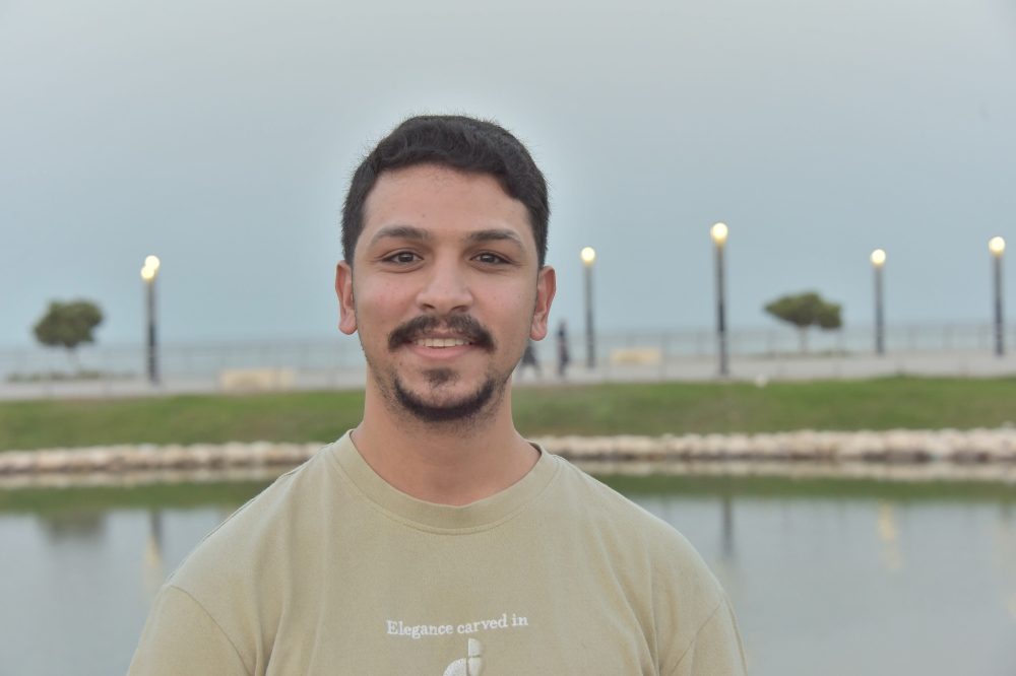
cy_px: 338
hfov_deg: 28.1
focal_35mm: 72
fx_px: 2031
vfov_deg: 18.9
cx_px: 508
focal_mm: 72
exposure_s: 1/200
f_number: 7.1
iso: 2000
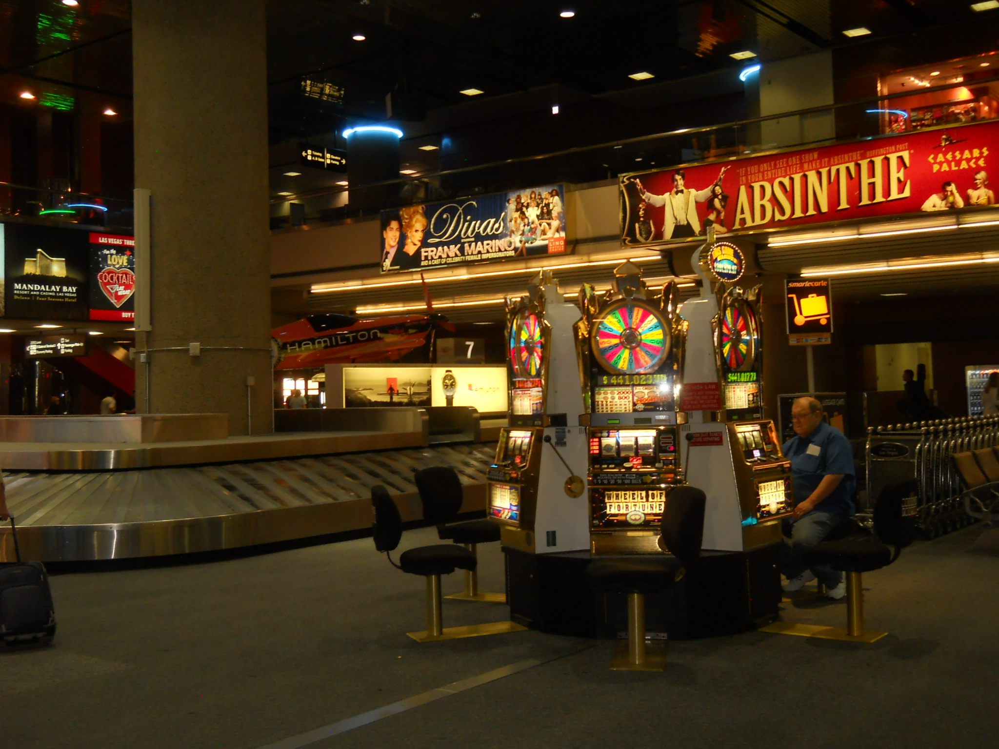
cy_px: 374
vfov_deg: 35.1
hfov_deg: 45.8
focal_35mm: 41
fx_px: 1183
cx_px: 500
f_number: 3.1
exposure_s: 1/30
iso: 200
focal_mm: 6.72
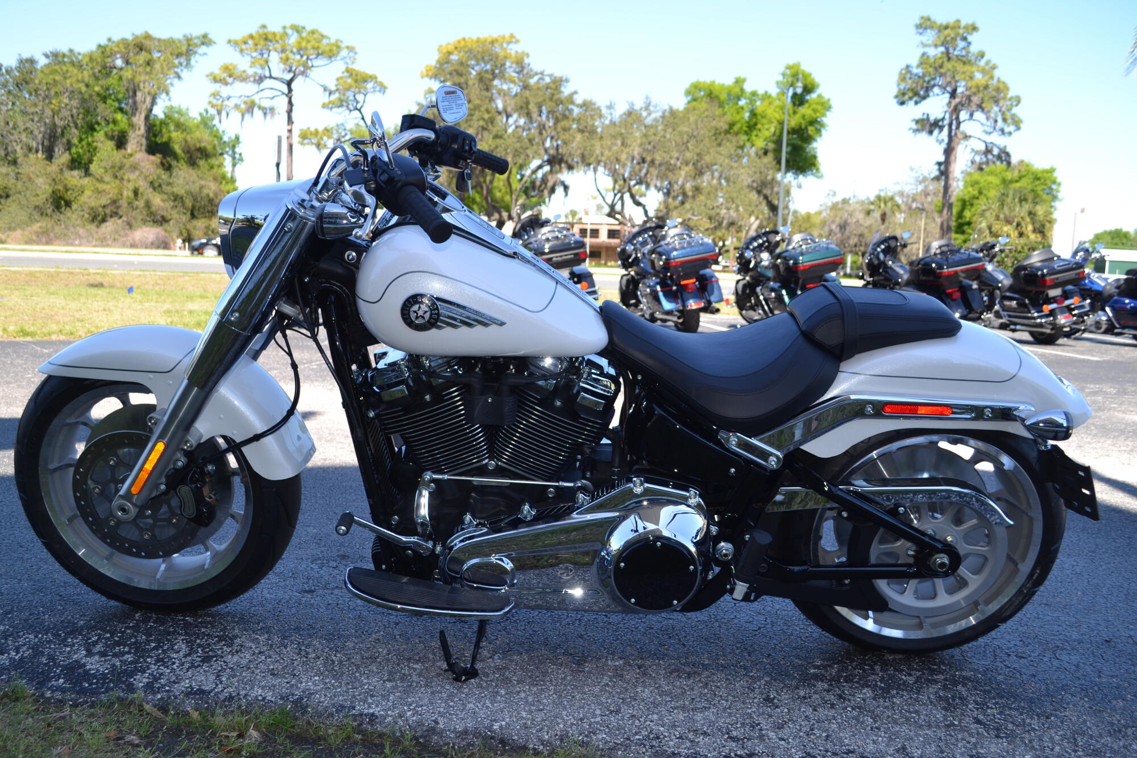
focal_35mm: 33
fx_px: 1042
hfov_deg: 57.2
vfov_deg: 40.0
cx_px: 568
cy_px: 379
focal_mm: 22
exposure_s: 1/200
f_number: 5
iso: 100
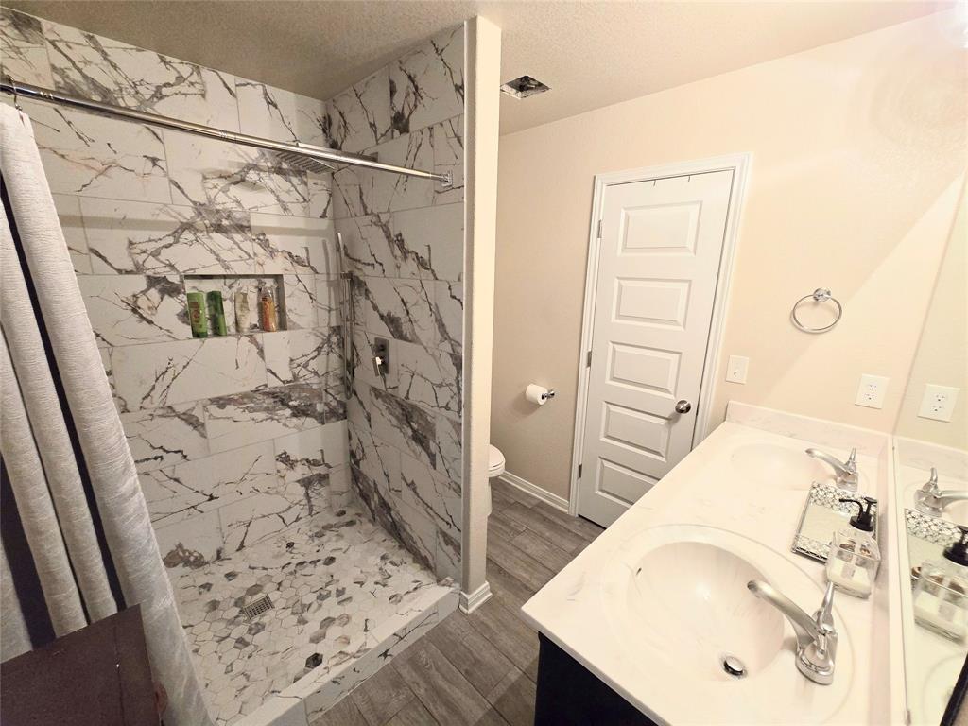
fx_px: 364
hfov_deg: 106.2
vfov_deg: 89.9
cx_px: 484
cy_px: 363
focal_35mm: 13
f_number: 2.2
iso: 800
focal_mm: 2.2
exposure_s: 1/60
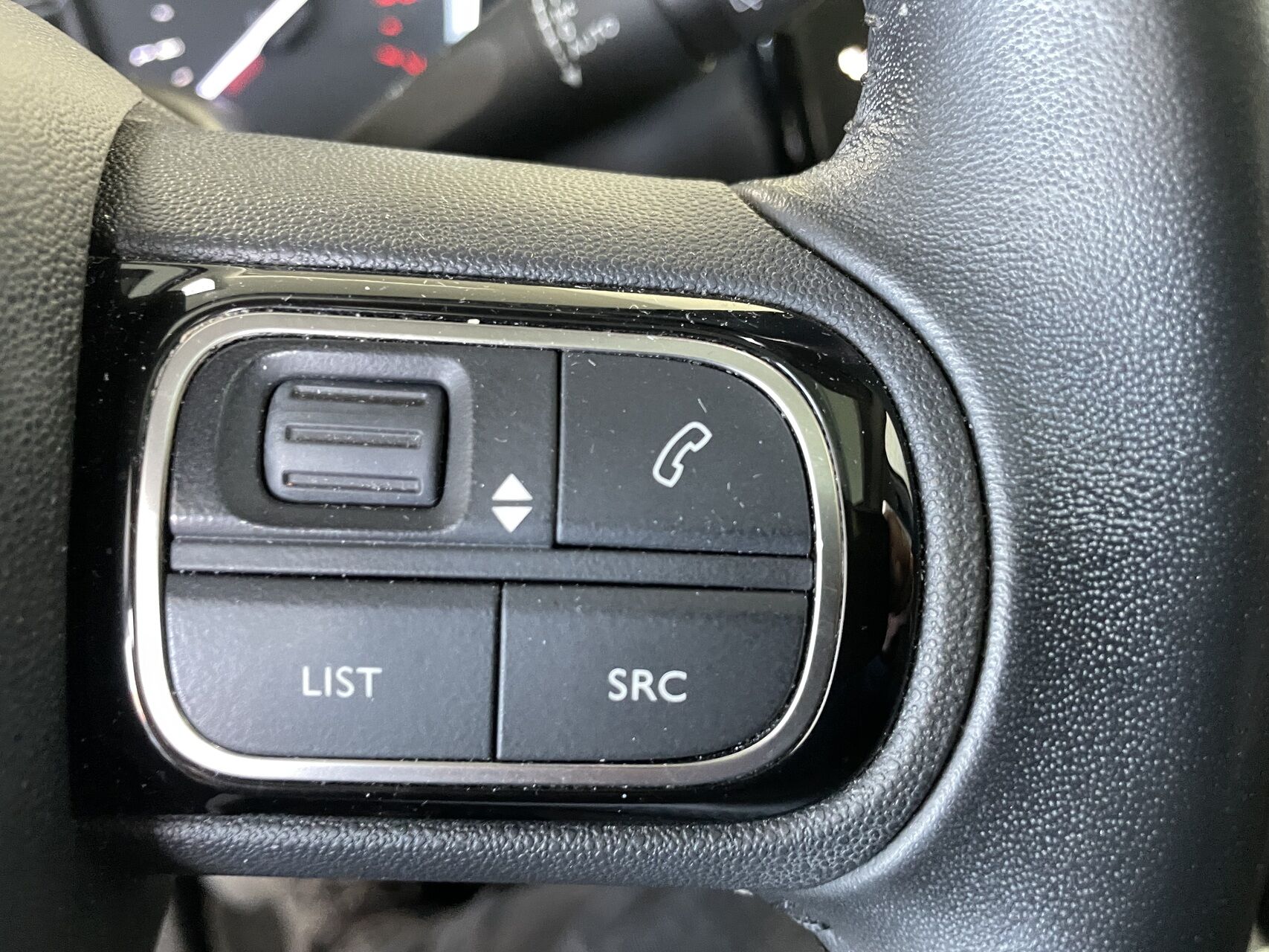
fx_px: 953
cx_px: 634
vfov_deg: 53.1
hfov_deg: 67.3
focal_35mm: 26
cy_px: 476
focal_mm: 4.2
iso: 500
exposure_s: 1/48
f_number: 1.6
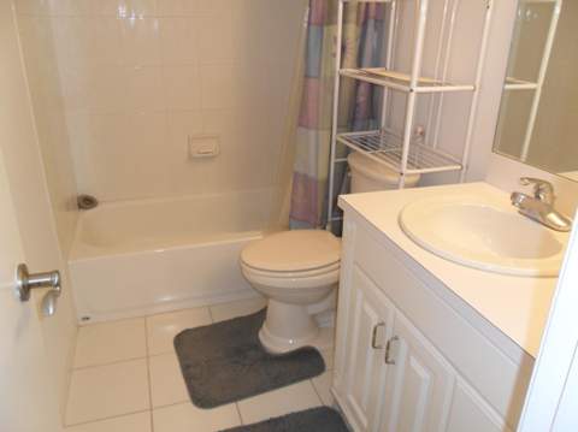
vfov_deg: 51.3
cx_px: 289
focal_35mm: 27
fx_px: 450
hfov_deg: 65.4
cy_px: 216
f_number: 3.5
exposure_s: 1/45
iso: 160
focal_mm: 4.9
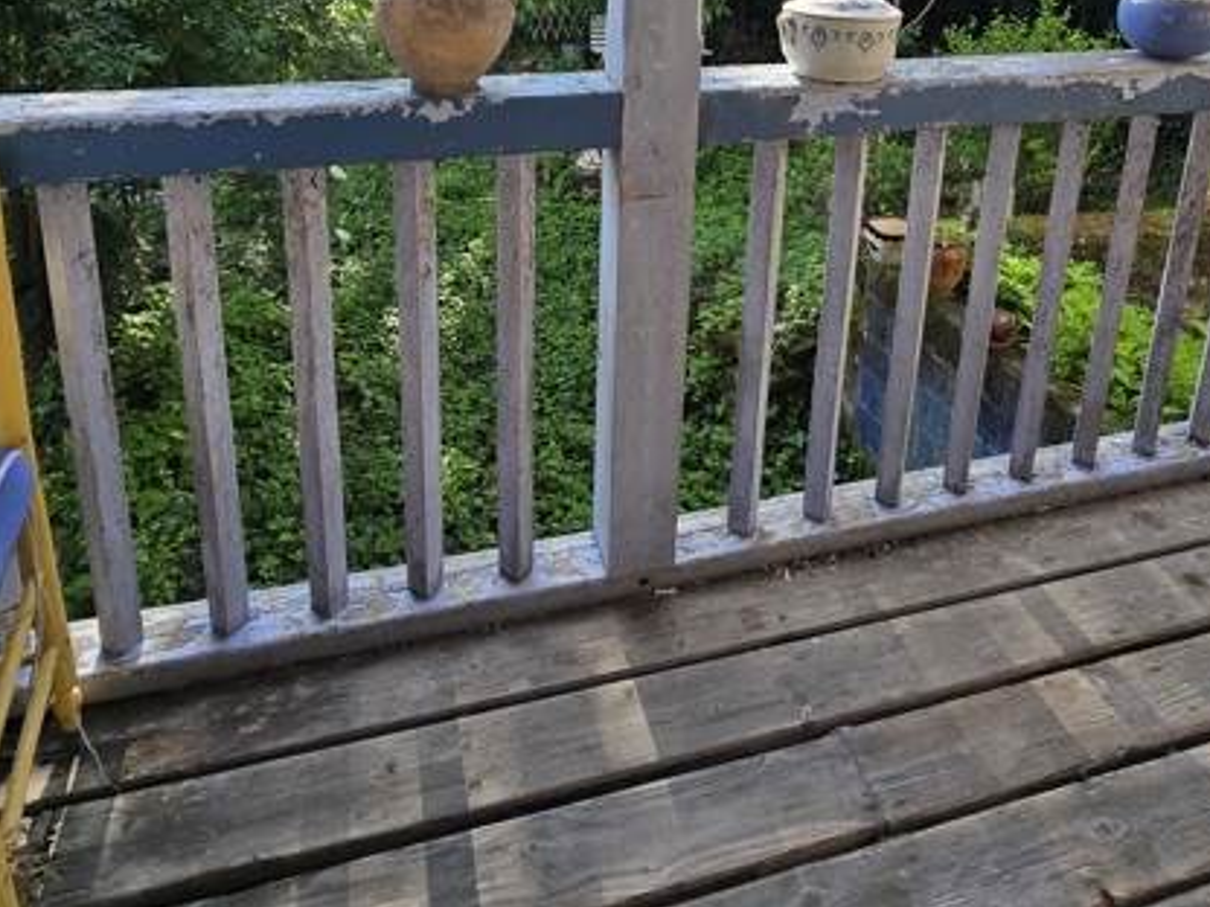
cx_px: 649
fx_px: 874
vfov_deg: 49.6
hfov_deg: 69.3
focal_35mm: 25
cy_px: 110
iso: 50
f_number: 2.2
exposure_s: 1/752
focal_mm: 2.2
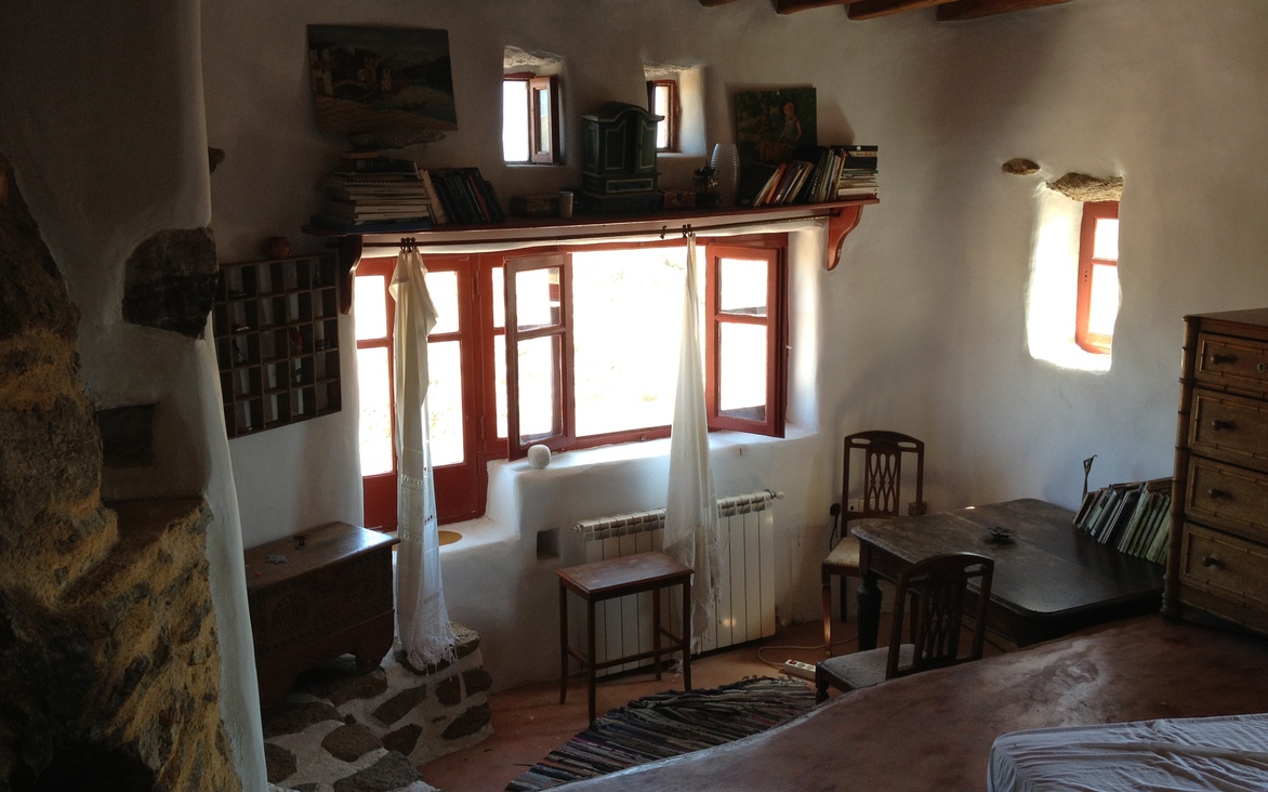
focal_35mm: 38
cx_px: 644
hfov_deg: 51.5
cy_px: 357
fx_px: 1313
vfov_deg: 33.5
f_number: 2.4
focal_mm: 4.28
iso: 64
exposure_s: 1/60
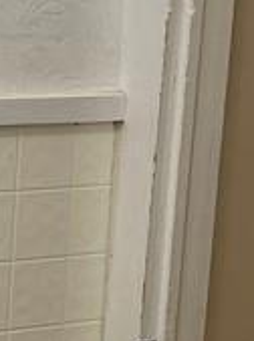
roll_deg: -2.4
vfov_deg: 12.5
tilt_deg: -8.7
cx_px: -145
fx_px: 1552
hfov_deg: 9.1
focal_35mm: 158
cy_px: 141
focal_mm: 5.1
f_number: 1.6
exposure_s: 1/120
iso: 80
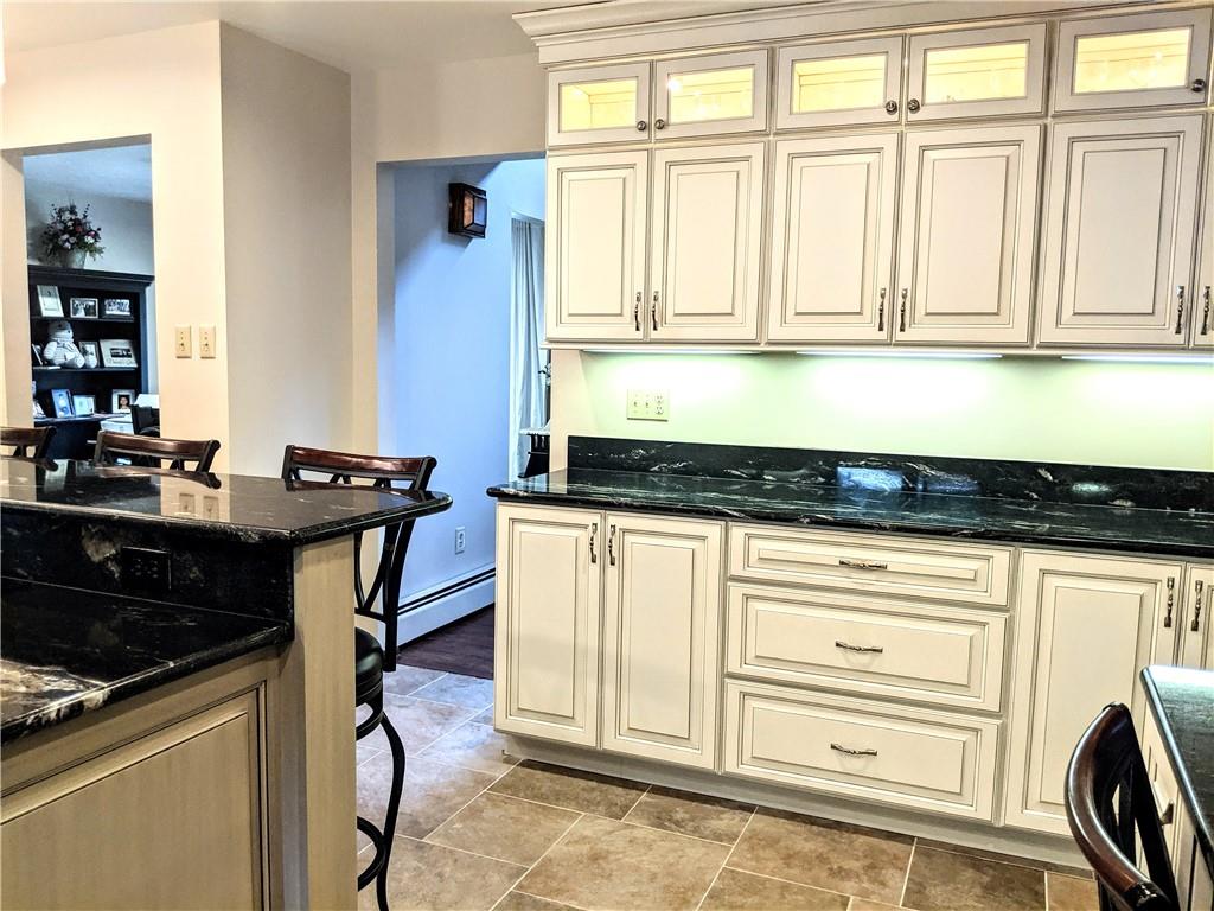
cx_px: 607
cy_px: 456
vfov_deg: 51.4
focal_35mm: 27
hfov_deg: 65.3
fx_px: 947
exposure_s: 1/120
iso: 121
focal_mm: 4.44
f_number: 1.8
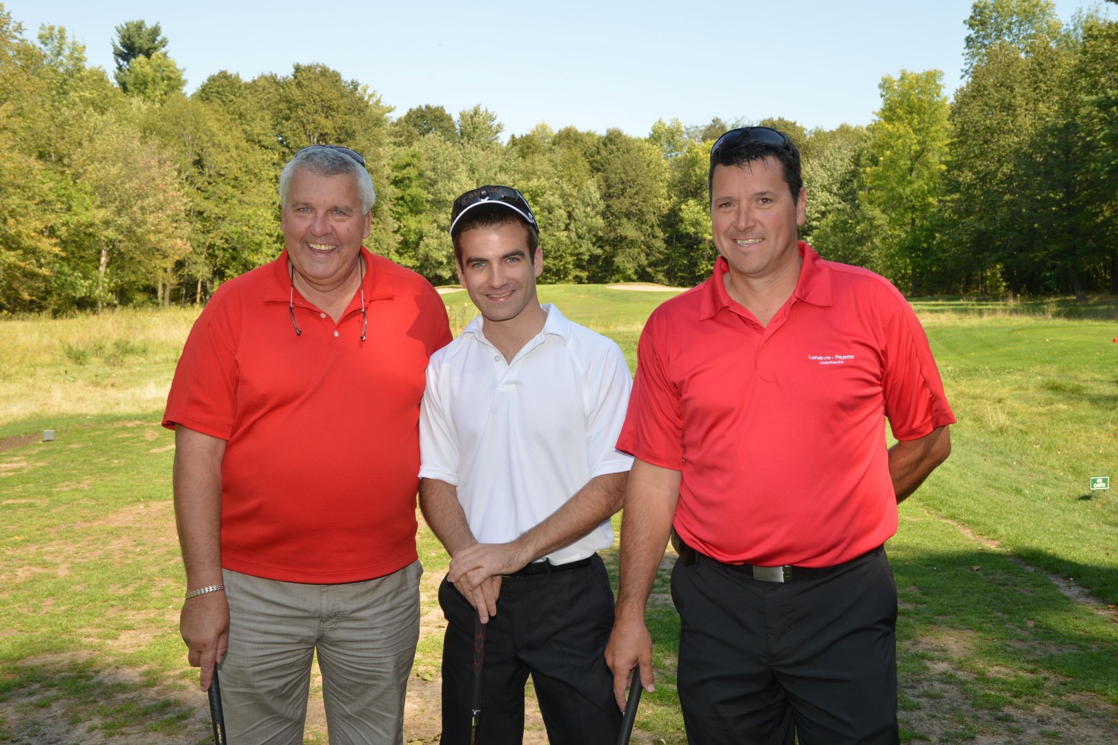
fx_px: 1397
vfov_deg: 29.9
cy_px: 372
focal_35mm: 45
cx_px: 559
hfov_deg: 43.6
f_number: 11
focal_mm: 45
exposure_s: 1/250
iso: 400
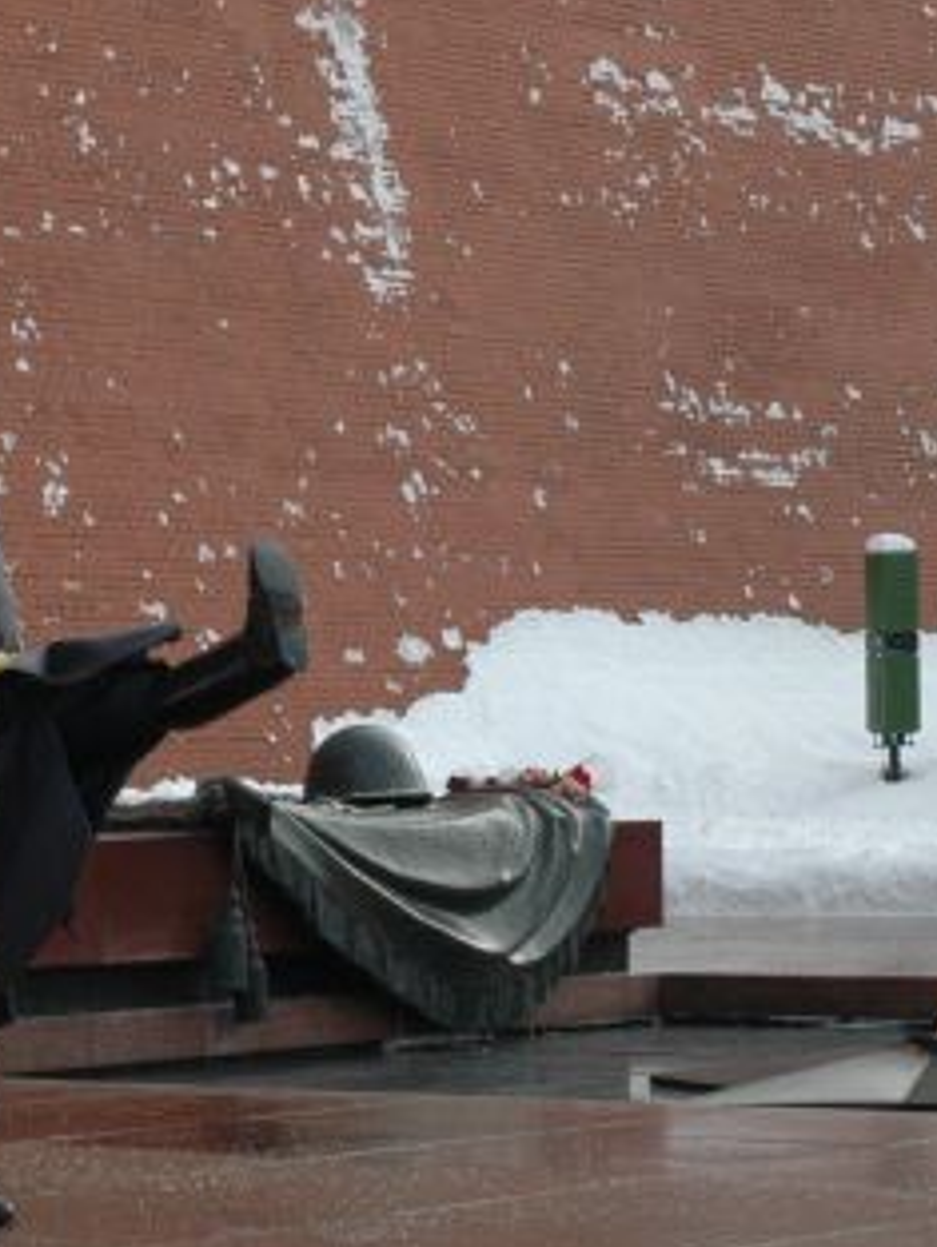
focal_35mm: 126
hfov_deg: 11.6
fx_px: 4544
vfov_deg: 15.6
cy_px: 880
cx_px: -90
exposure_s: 1/160
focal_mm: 38
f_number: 13
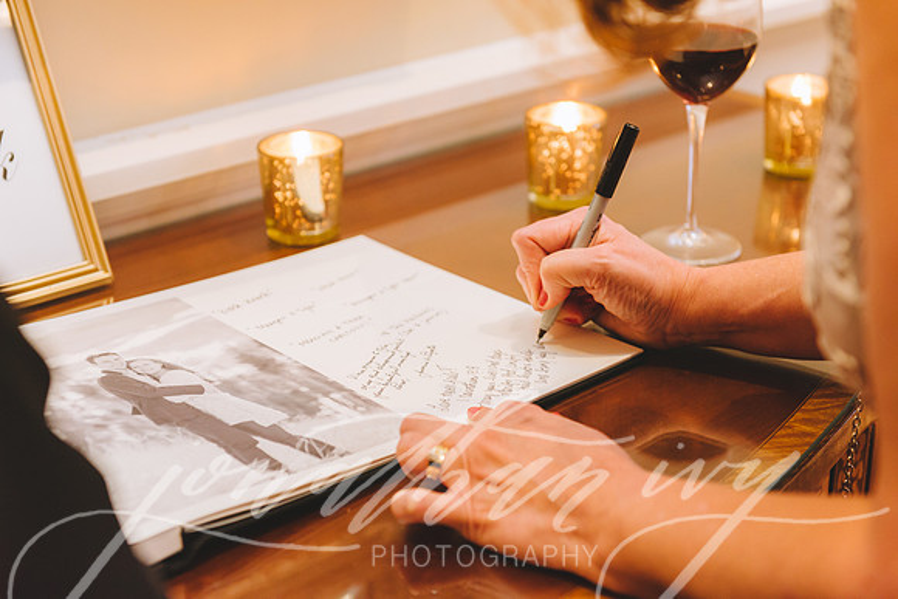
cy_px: 300
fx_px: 1547
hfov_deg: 32.4
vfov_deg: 21.9
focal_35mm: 62
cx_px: 449
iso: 3200
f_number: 4
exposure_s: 1/125
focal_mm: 62
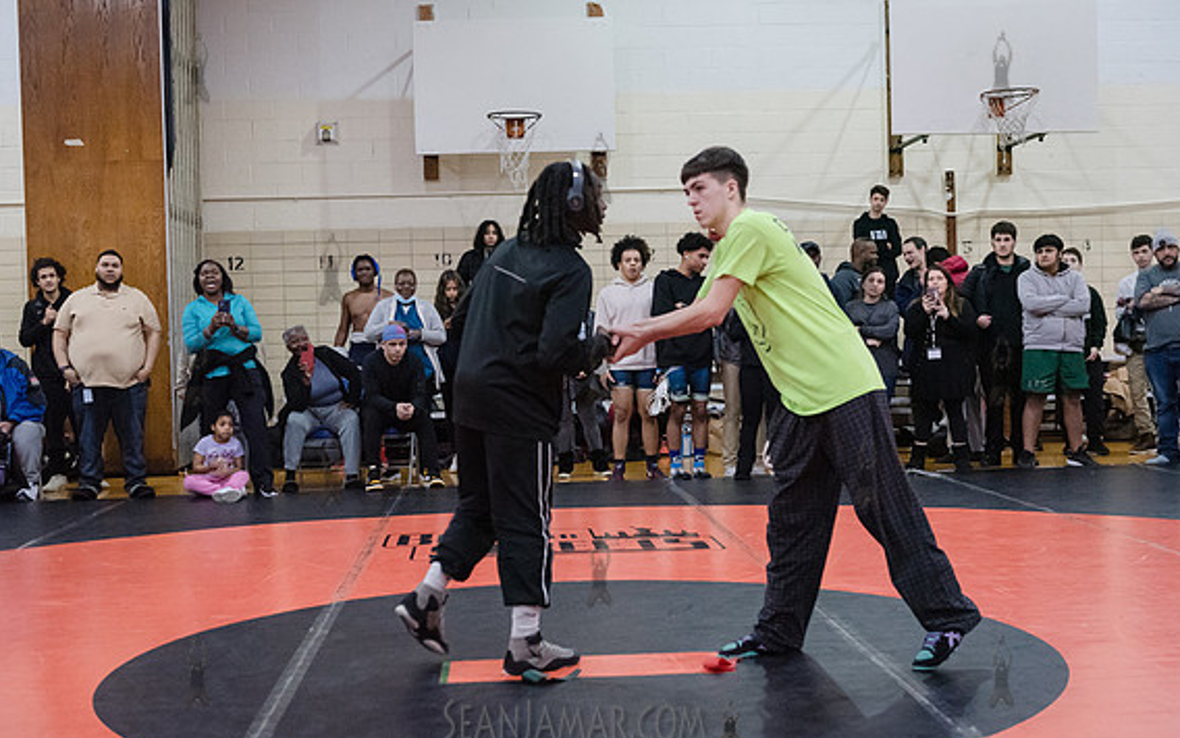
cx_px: 598
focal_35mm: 50
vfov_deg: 25.8
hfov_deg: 40.3
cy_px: 369
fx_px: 1608
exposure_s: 1/200
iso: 8000
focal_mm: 48
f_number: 3.2
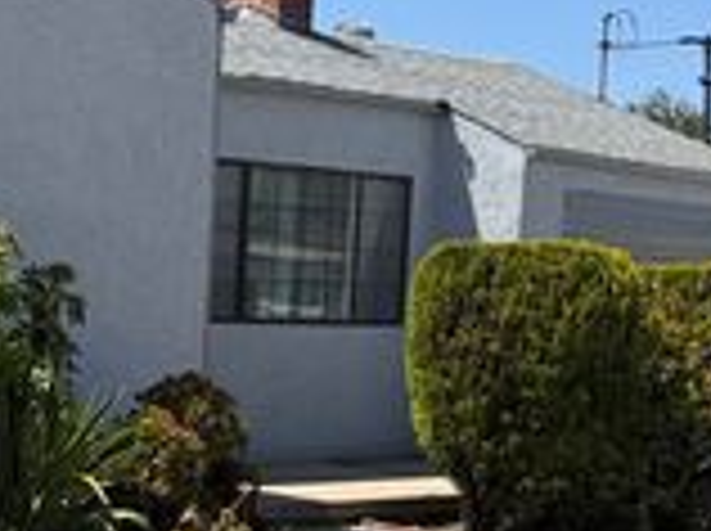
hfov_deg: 24.2
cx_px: -45
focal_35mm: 76
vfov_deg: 19.1
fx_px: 1559
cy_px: 452
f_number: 1.78
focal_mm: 6.76
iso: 80
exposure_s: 1/3413
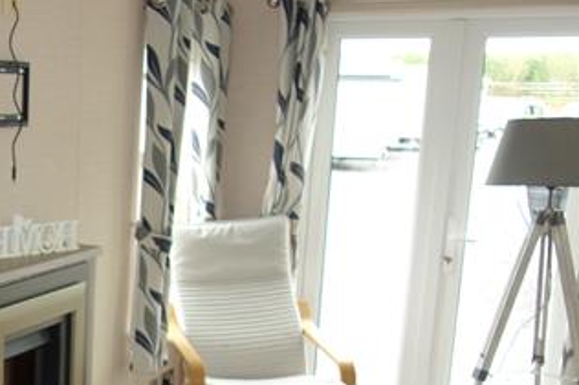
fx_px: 996
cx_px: 20
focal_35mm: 62
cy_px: 324
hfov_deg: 30.5
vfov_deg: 21.5
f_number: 2.2
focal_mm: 10.4
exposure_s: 1/100
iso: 125
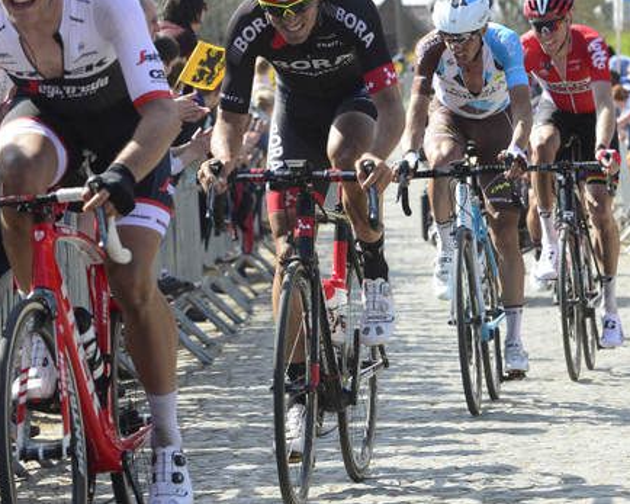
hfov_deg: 9.2
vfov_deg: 7.3
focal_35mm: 211
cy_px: 174
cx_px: 343
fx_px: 3933
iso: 800
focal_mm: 122
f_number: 9
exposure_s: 1/1000
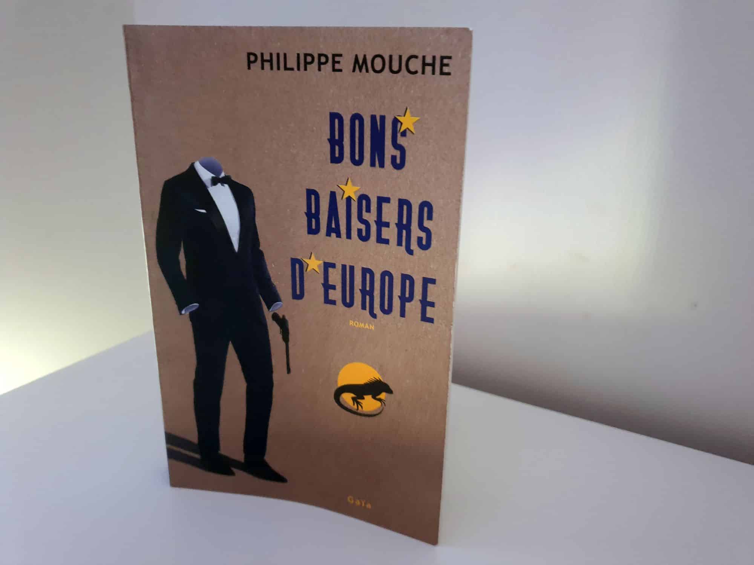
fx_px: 566
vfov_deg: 53.1
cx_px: 377
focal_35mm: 26
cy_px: 282
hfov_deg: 67.3
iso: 250
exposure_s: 1/11
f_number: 1.5
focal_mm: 4.3
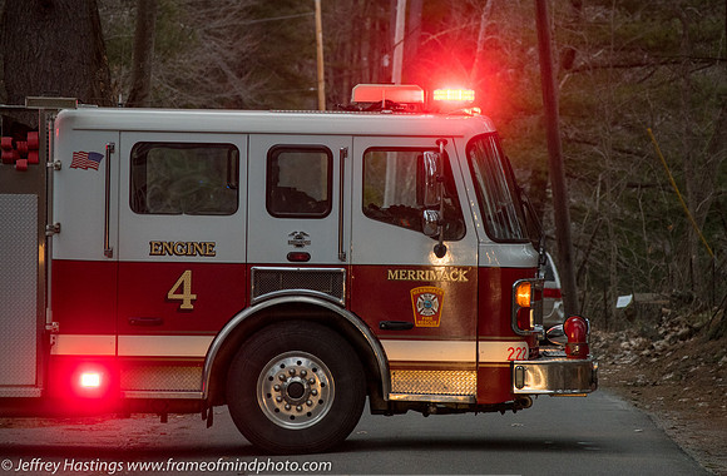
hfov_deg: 9.6
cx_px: 367
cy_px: 238
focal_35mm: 215
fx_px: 4310
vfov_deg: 6.3
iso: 1600
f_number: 4.8
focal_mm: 135
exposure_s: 1/125
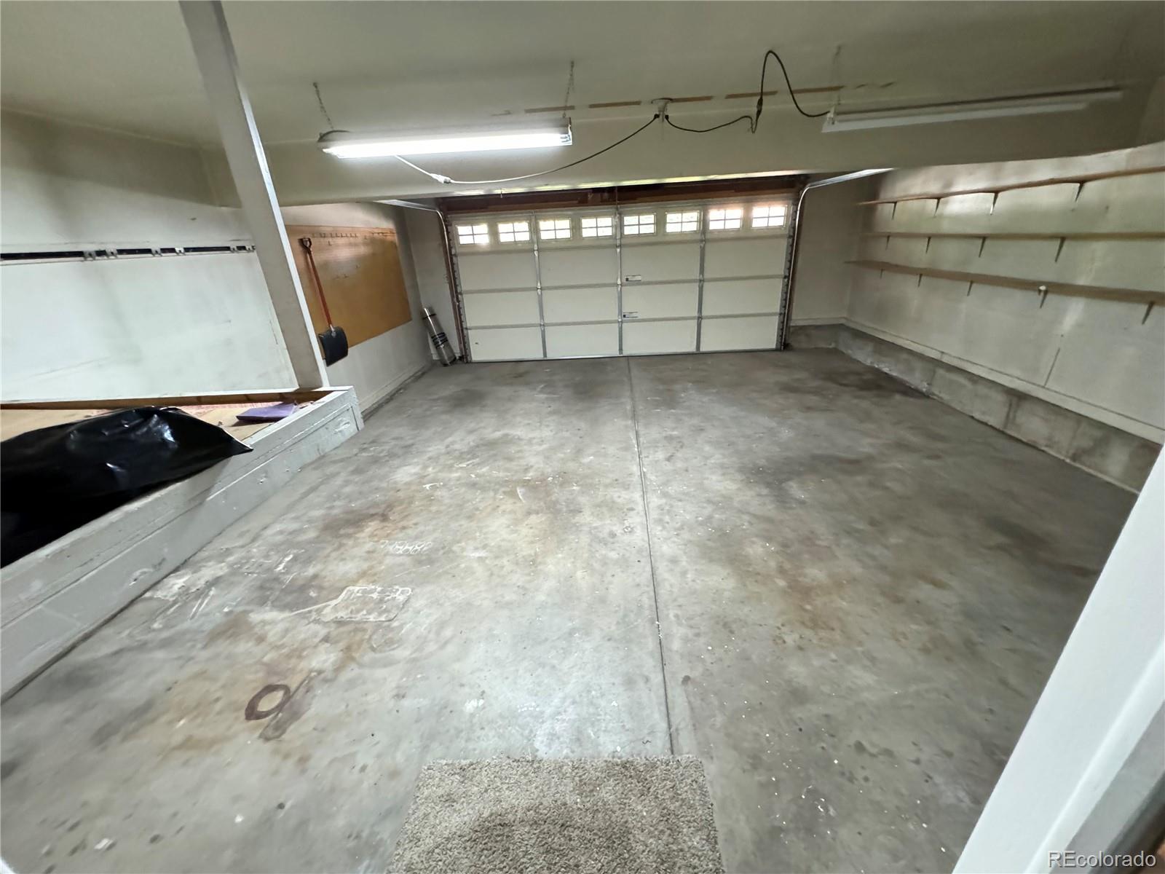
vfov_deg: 85.7
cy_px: 437
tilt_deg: -22.7
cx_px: 582
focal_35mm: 14
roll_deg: +4.0
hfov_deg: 102.1
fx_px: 471
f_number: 2.2
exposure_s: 1/60
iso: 1250
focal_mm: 2.22
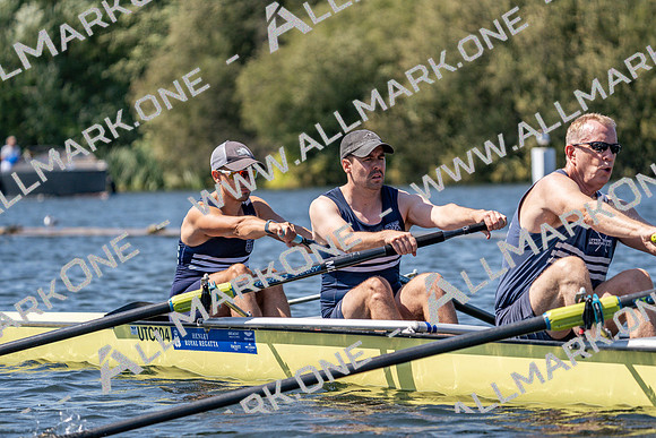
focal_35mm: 250
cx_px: 328
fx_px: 4556
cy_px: 219
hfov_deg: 8.2
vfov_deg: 5.5
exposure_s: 1/2000
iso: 320
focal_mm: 250
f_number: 5.6
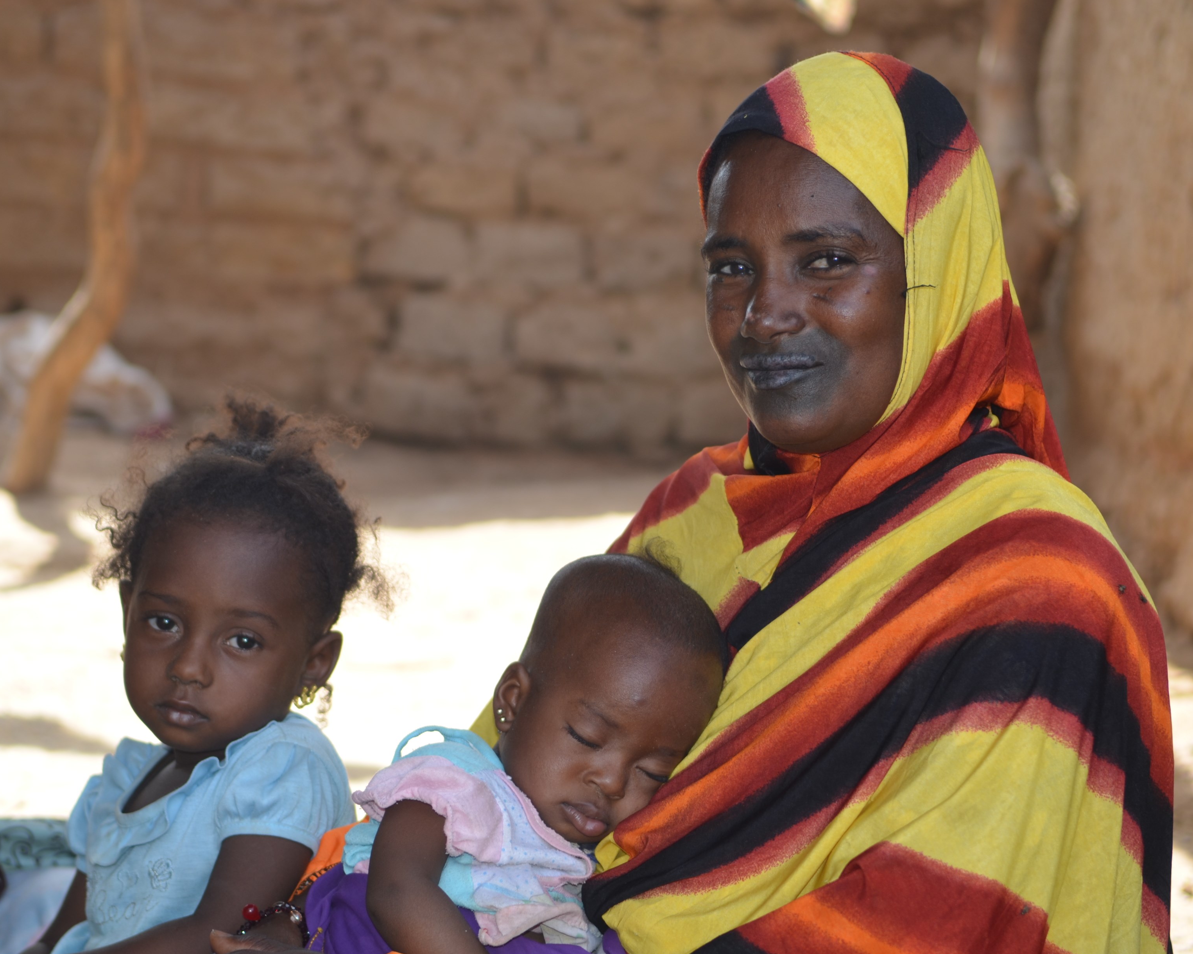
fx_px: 3304
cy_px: 477
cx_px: 549
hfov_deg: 20.5
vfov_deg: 16.4
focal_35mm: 94
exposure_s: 1/200
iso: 100
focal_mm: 55
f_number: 4.5
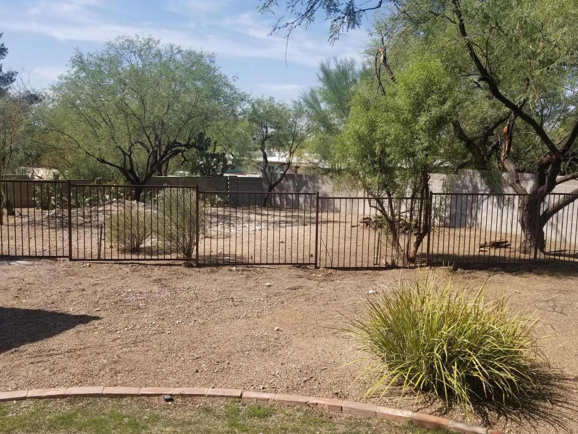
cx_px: 302
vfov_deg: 46.8
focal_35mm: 30
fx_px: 501
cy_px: 199
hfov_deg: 59.9
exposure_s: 1/2480
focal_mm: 4.25
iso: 50
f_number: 1.7
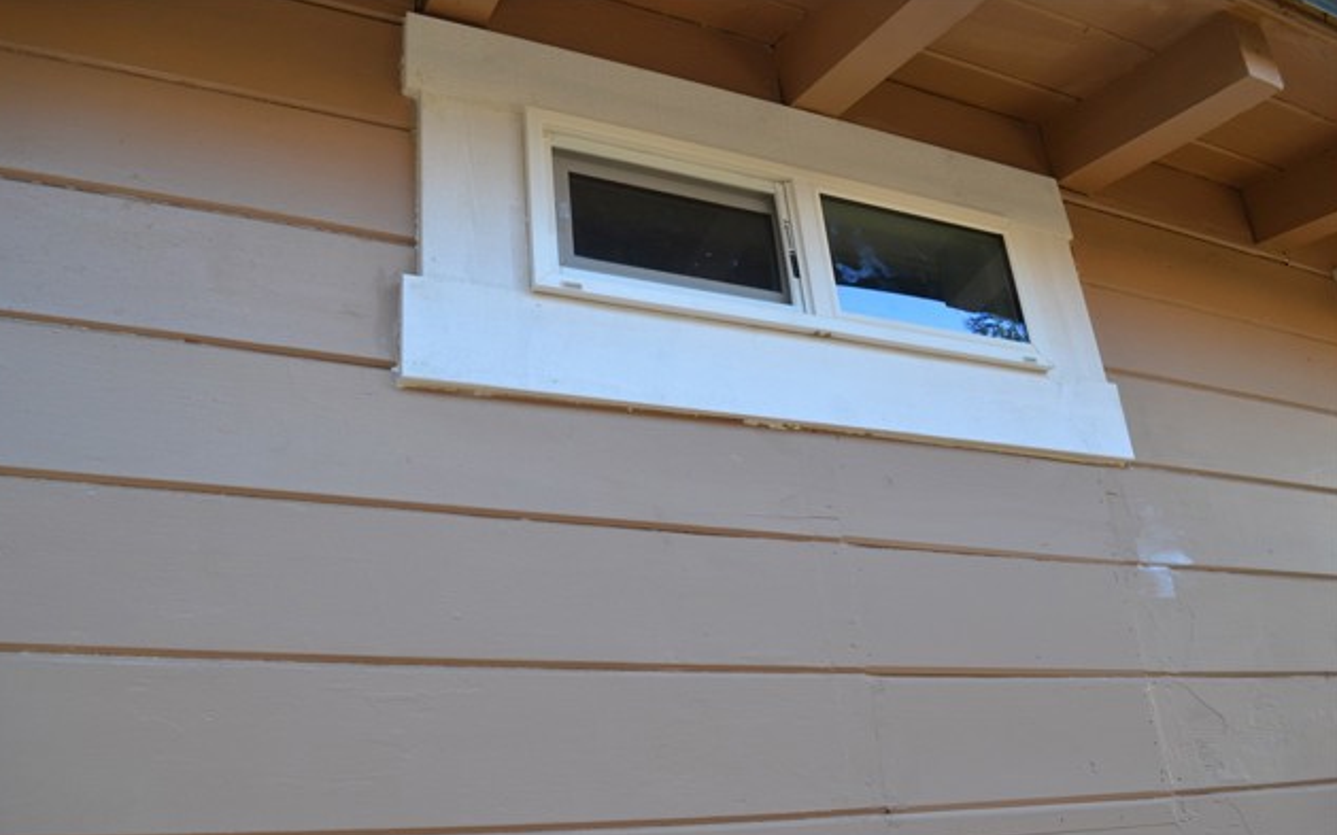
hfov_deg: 66.5
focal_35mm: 28
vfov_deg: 44.5
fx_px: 1020
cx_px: 661
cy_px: 447
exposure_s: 1/100
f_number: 5
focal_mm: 18
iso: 400
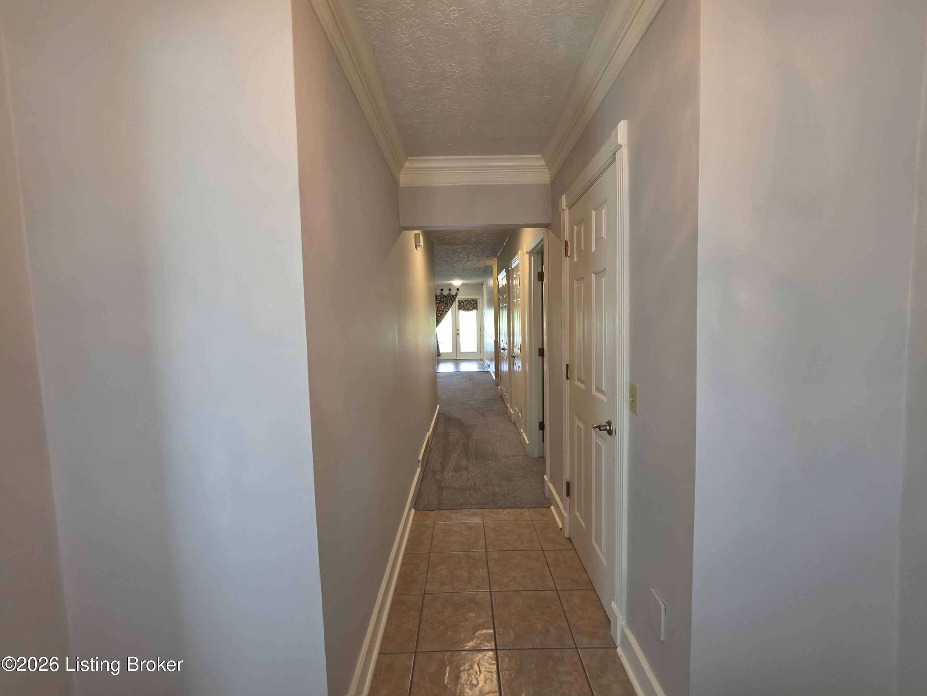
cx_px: 464
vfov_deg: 89.9
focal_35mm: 13
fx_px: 348
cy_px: 348
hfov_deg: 106.2
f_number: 1.9
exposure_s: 1/60
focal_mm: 2.2
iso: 160
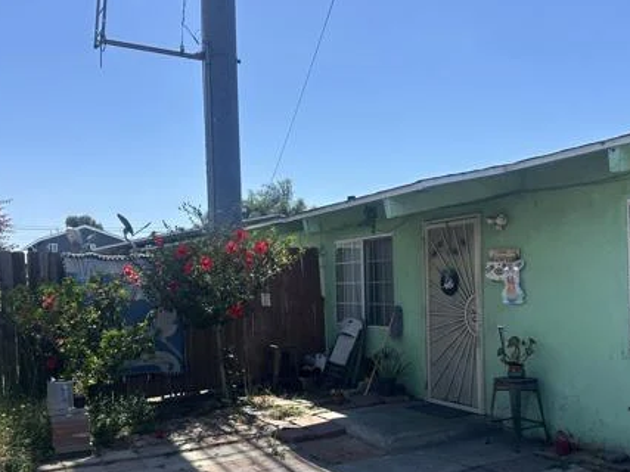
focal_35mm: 36
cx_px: 379
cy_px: 277
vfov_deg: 39.5
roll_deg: +1.6
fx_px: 655
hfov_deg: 51.0
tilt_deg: +0.0
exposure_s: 1/3861
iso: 80
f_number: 1.78
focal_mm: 6.86
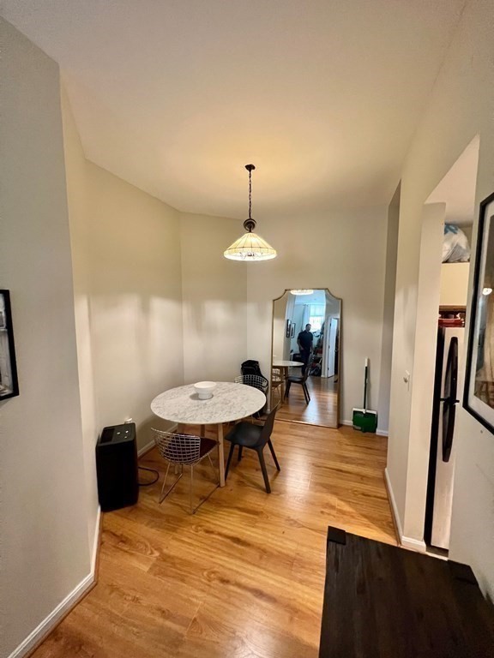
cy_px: 329
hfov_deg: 89.9
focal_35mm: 13
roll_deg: +1.1
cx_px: 247
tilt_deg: -5.7
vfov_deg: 106.2
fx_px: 247
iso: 500
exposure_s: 1/60
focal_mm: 1.57
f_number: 1.8
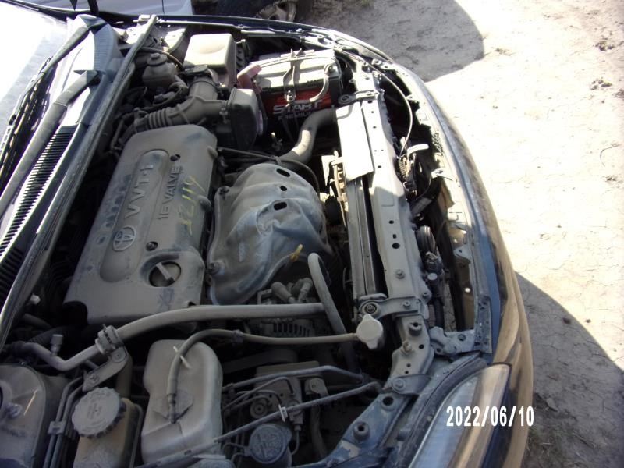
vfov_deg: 56.8
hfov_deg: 71.6
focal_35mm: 24
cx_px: 312
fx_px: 433
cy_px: 234
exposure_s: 1/340
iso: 80
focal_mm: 4.3
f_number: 3.3
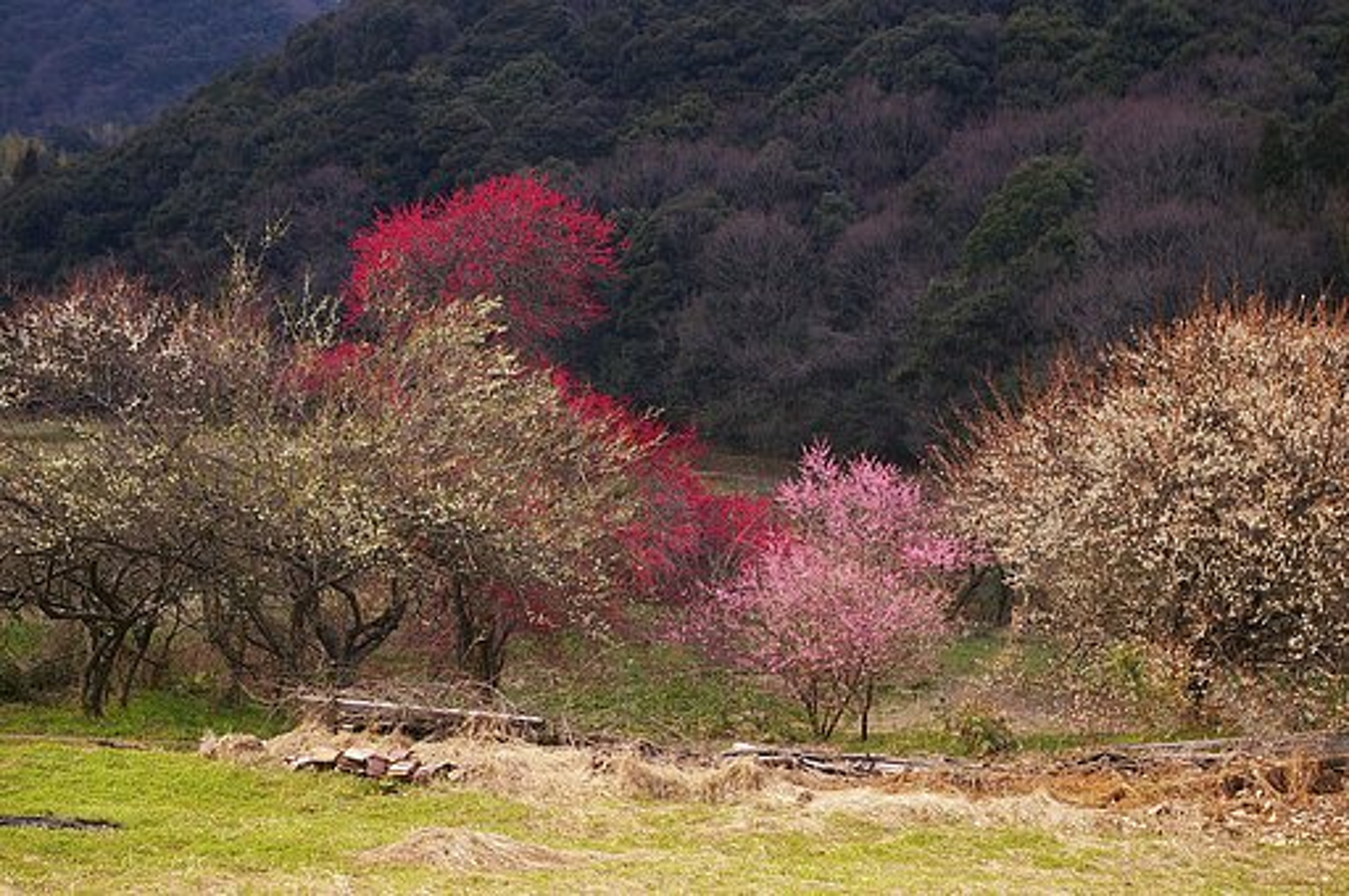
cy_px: 448
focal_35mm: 68
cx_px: 674
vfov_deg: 20.1
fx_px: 2526
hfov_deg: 29.9
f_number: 6.7
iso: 200
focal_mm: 45
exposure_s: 1/125
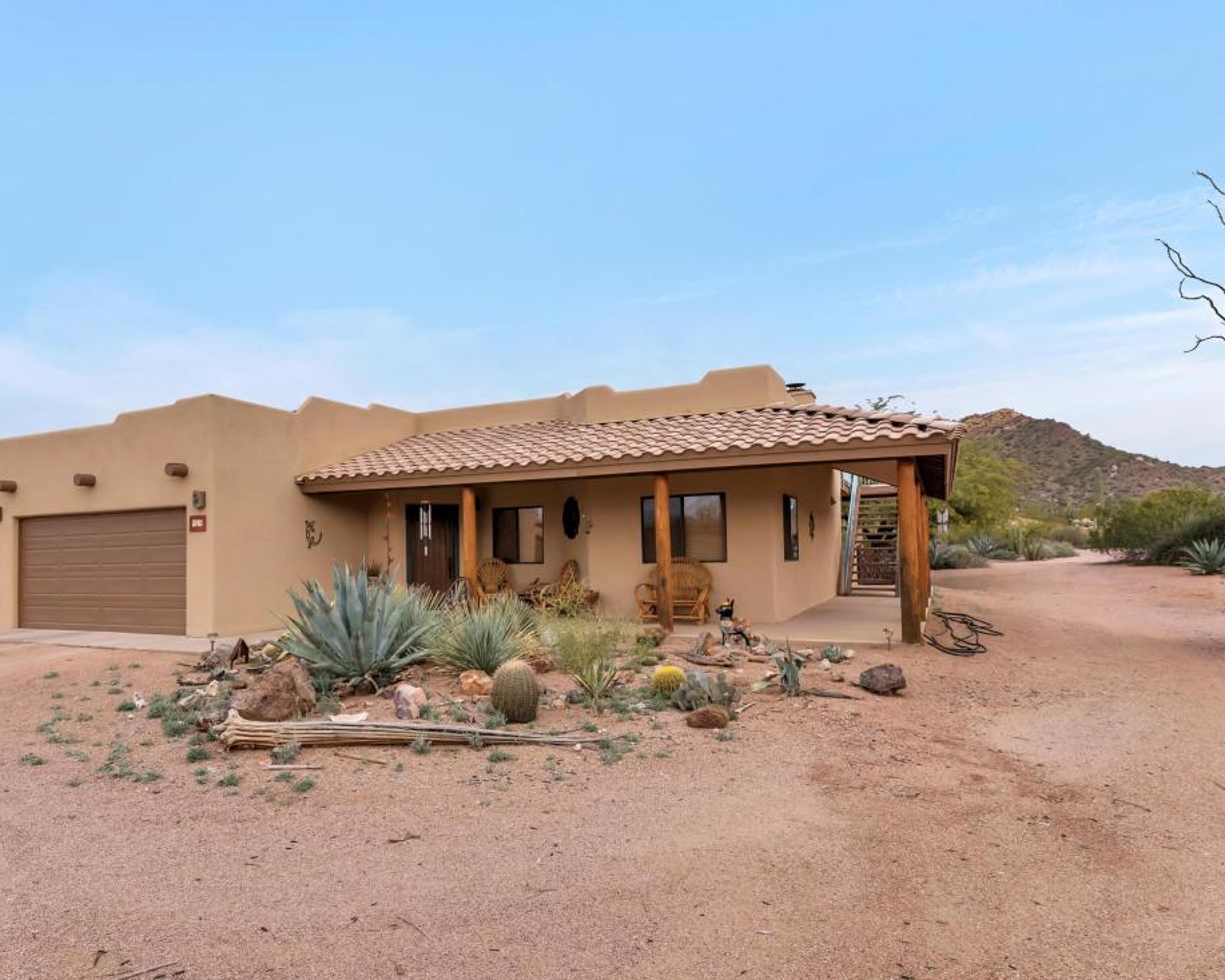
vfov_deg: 68.1
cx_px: 517
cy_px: 505
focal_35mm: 20
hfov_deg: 79.8
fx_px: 725
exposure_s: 1/500
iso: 640
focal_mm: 17
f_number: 11
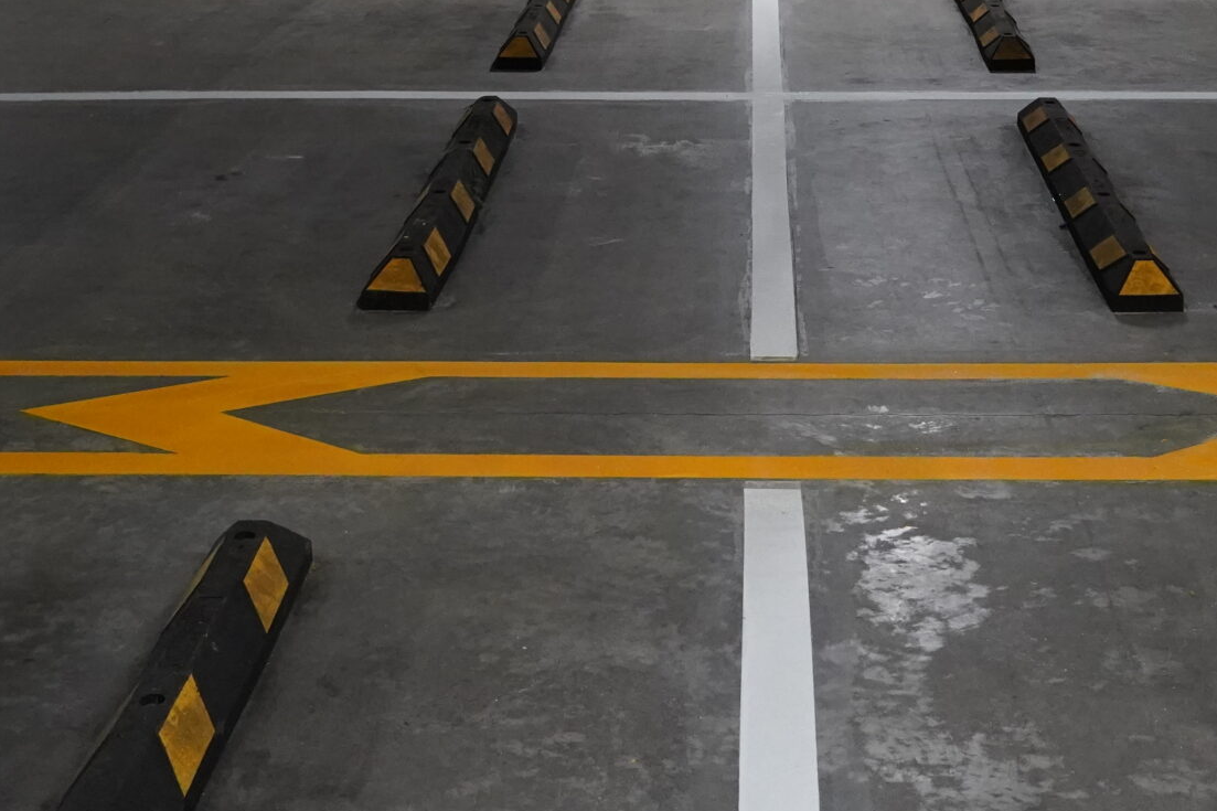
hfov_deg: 30.9
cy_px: 127
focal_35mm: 65
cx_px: 739
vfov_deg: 20.6
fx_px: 2197
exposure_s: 1/160
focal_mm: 28
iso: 8000
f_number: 4
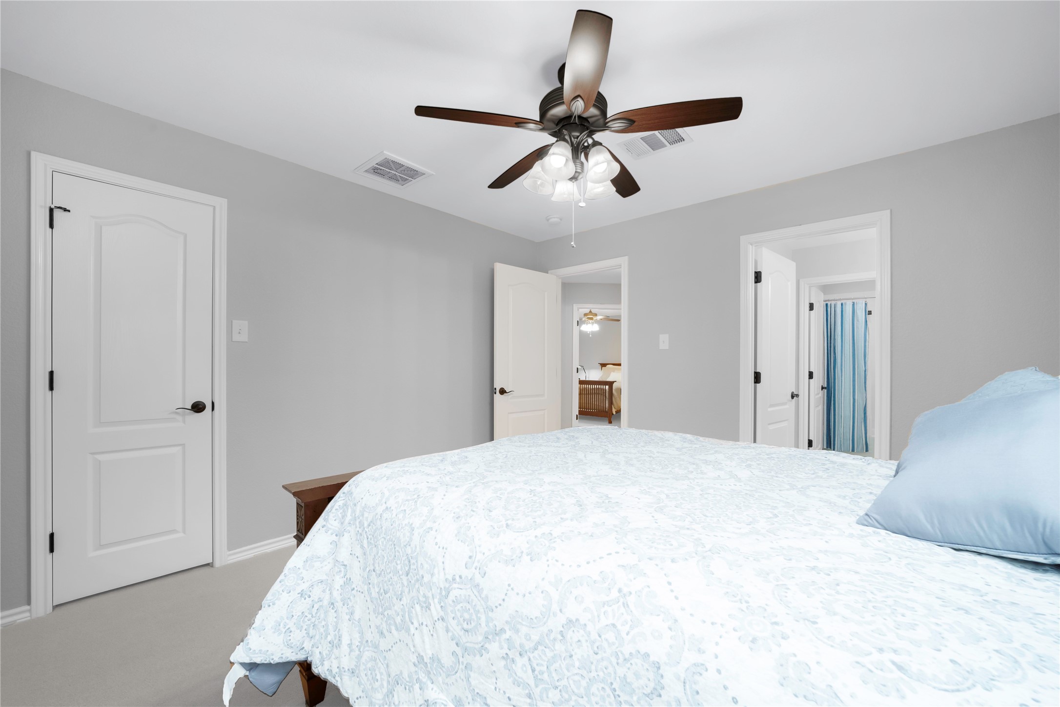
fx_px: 412
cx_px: 530
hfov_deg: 104.3
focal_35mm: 14
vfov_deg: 81.2
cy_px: 354
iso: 100
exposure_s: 1/60
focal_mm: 14
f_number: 9.5
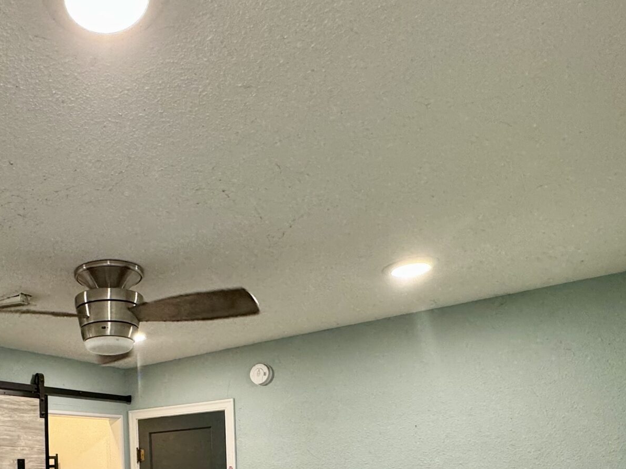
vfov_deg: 40.6
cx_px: 114
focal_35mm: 30
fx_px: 542
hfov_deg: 55.2
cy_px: 476
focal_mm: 2.22
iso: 160
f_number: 2.2
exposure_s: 1/60
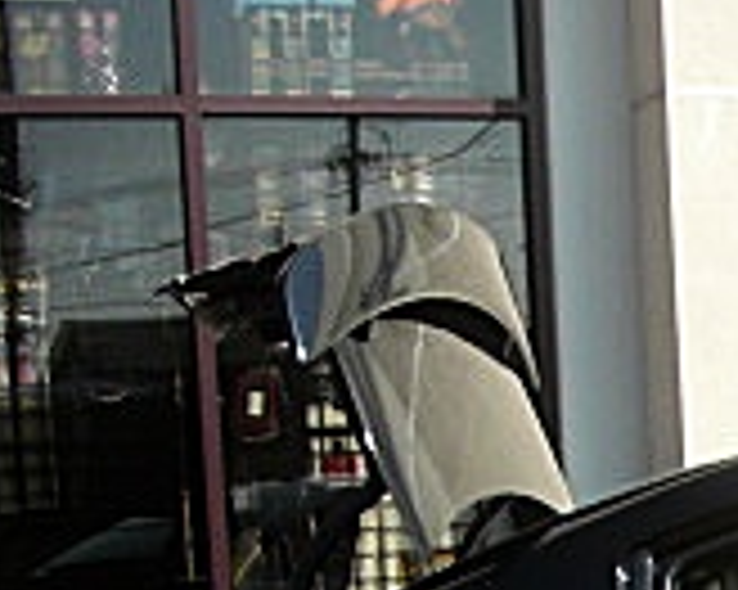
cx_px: 1260
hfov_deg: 12.9
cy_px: 887
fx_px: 2991
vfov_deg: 10.8
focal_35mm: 137
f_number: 2.8
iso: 50
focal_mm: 6.3
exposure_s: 1/500
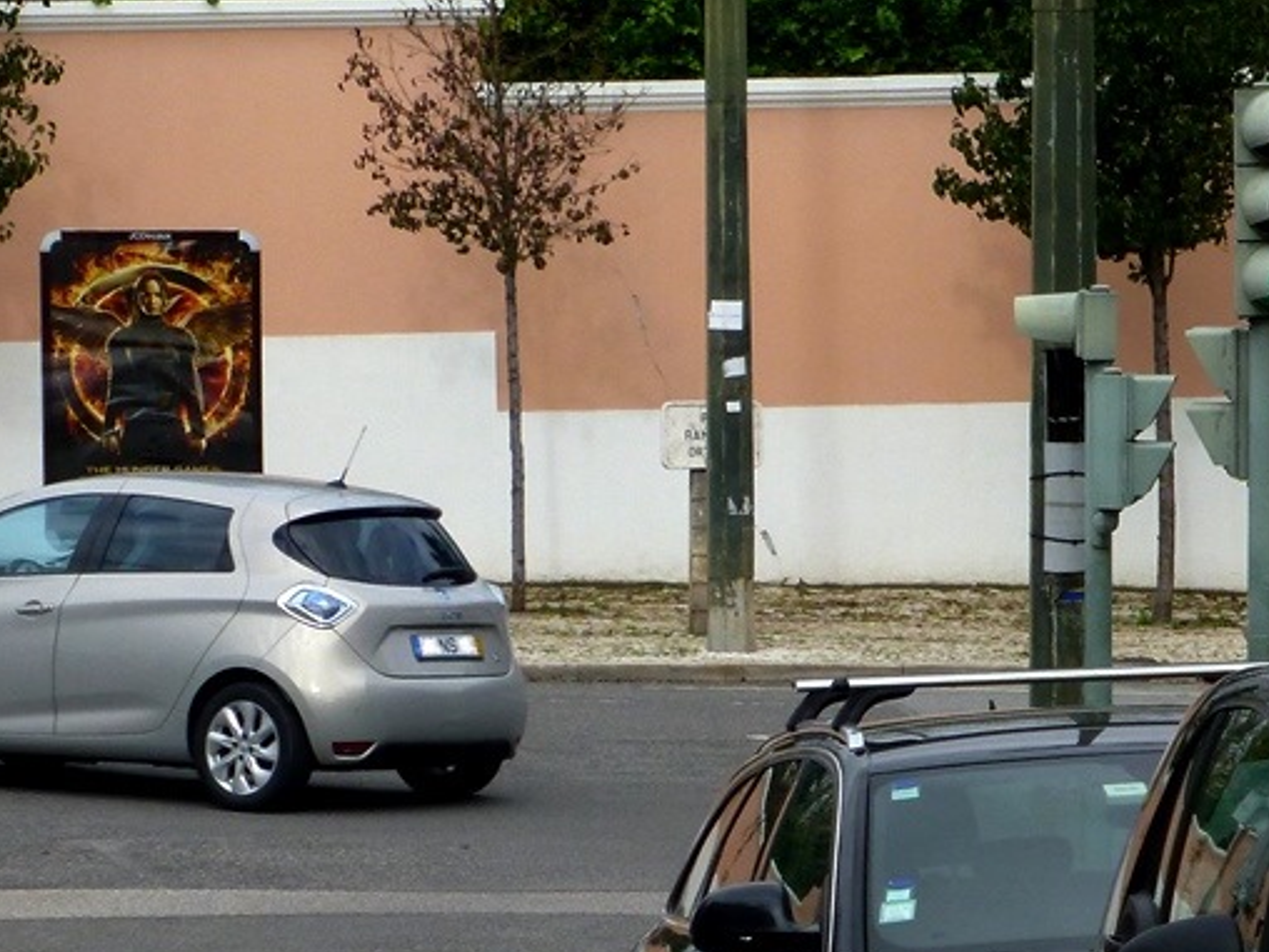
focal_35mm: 203
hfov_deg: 9.7
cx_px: 545
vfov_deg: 7.3
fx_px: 7442
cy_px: 577
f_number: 5.4
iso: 200
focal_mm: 23.1
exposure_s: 1/400
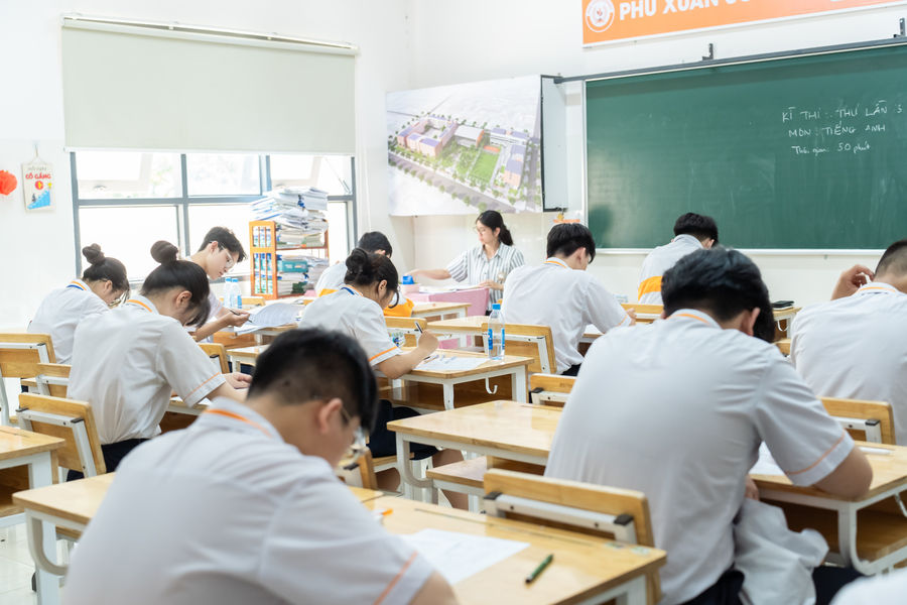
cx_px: 454
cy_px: 302
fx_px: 1134
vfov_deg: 29.9
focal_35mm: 45
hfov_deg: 43.6
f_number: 3.5
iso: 1600
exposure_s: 1/160
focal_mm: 45
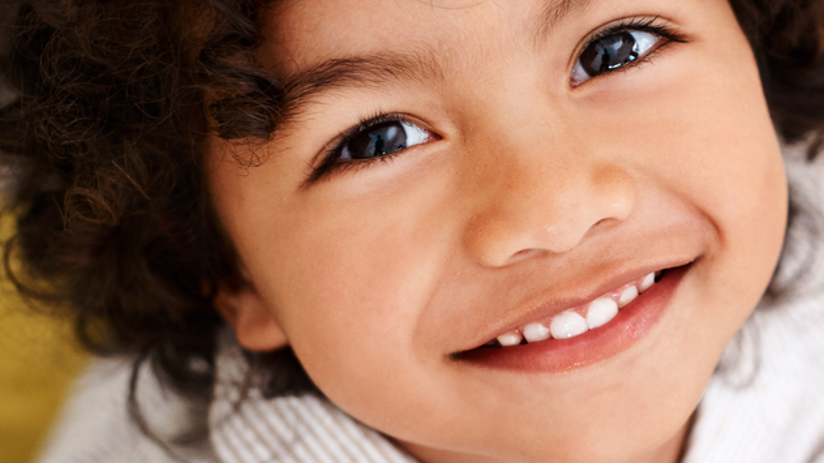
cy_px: 376
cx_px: 720
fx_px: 2272
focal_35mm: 104
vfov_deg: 11.6
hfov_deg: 20.2
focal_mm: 50
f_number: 3.2
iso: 1000
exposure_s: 1/200
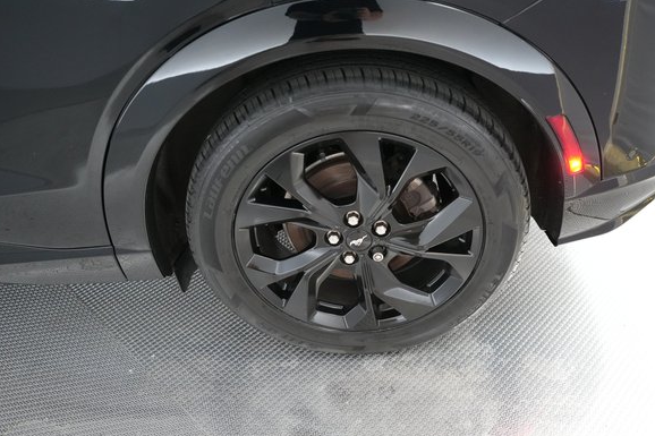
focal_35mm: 31
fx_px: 564
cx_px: 357
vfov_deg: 42.3
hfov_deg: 60.2
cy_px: 239
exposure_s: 1/250
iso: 6400
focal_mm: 28
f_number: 2.8
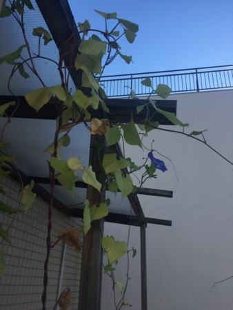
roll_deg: -3.0
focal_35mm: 29
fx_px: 260
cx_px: 116
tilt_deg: +25.9
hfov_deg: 48.3
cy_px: 155
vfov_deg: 61.6
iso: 32
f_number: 2.2
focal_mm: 4.15
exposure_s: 1/1014
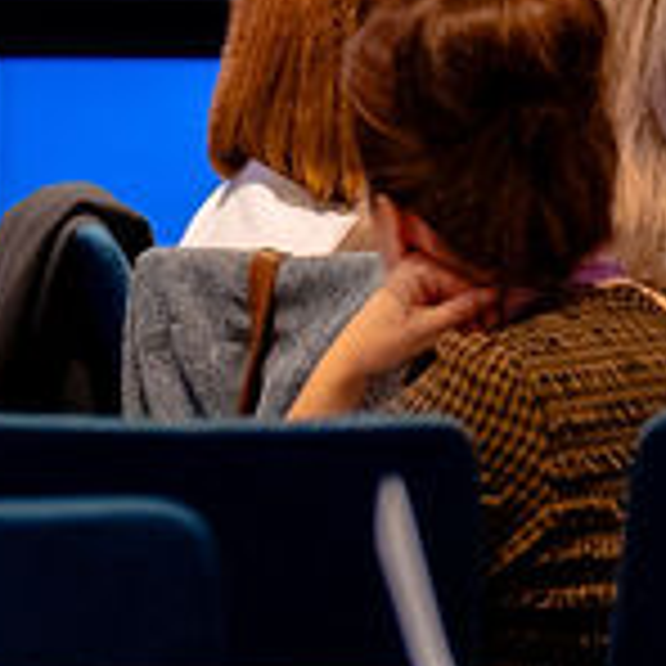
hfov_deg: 2.2
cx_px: -896
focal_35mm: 806
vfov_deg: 2.2
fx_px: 17544
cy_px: -119
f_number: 2.8
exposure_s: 1/250
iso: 2500
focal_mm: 88
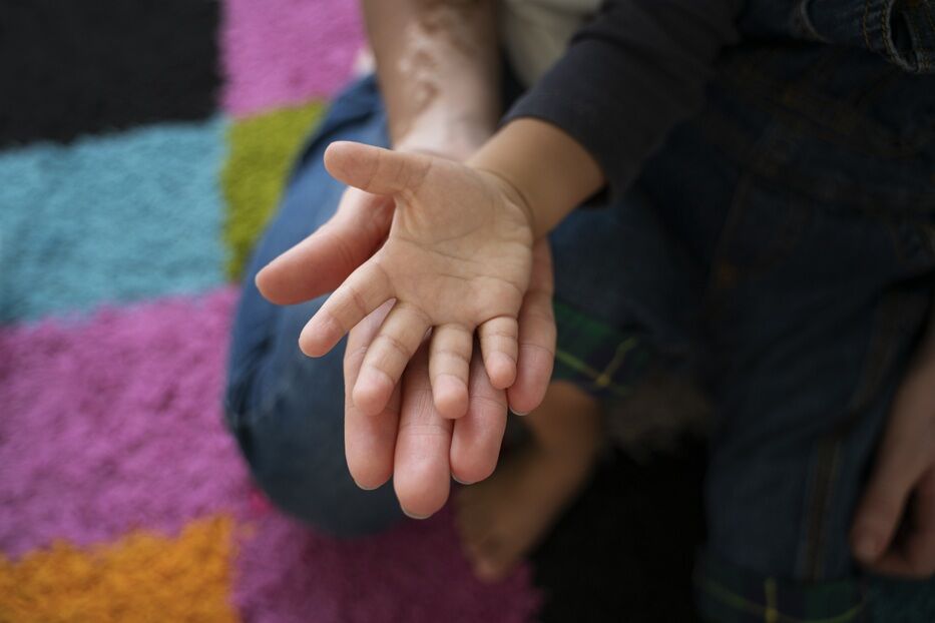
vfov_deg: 46.4
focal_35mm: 28
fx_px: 727
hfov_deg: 65.5
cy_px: 312
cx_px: 468
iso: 500
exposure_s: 1/160
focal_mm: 28
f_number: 2.8
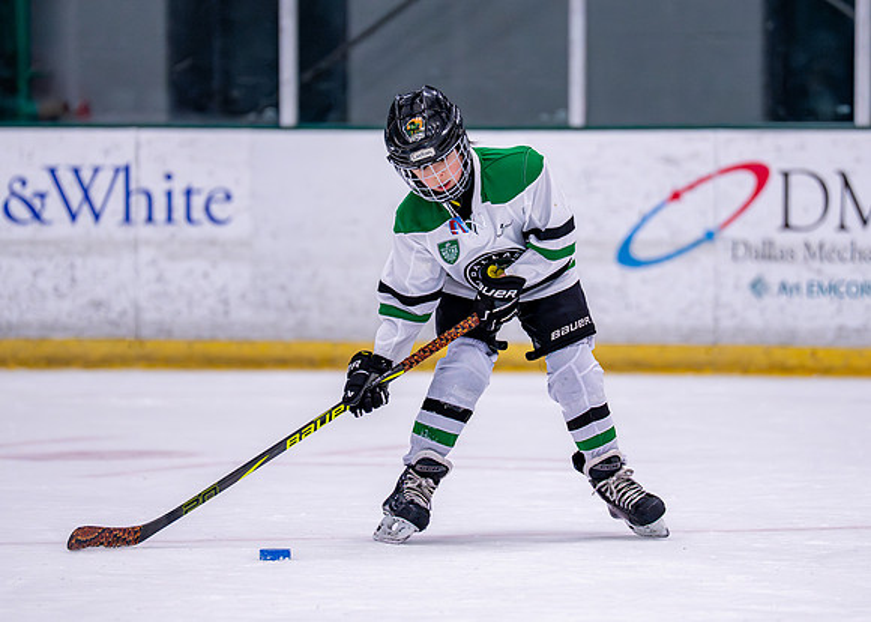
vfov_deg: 4.7
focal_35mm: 303
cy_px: 270
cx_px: 467
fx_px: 7503
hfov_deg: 6.6
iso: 2500
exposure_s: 1/1250
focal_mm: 200
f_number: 2.8
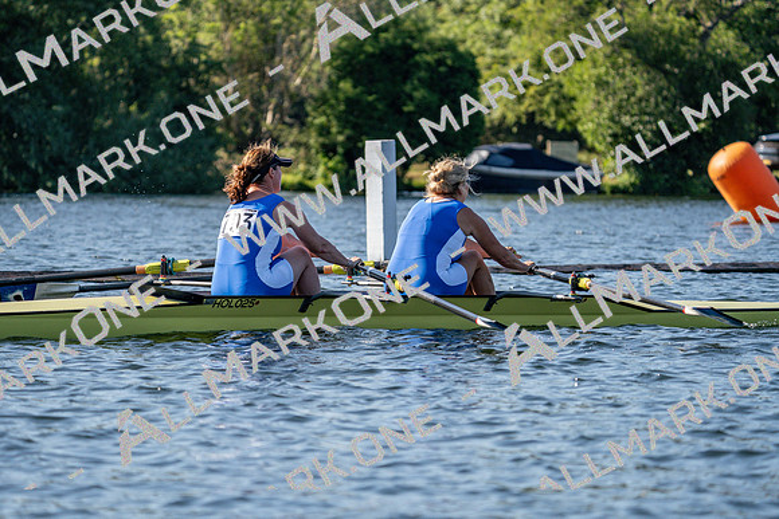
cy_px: 260
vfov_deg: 6.9
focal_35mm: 200
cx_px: 390
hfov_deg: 10.3
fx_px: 4329
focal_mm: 200
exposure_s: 1/1600
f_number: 5.6
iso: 320
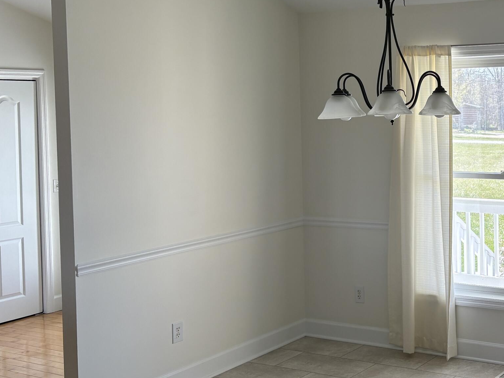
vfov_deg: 28.4
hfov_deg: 34.4
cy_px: 130
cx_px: 493
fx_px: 743
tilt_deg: -2.5
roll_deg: +1.1
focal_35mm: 51
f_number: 1.6
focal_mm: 5.96
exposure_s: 1/243
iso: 64
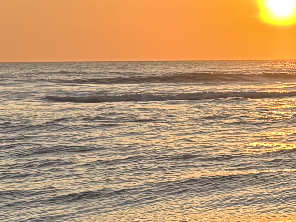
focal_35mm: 162
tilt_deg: -1.4
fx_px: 1385
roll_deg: +0.4
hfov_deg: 10.4
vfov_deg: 9.2
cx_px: 733
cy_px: 82
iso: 50
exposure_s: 1/1984
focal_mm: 5.96
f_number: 1.6
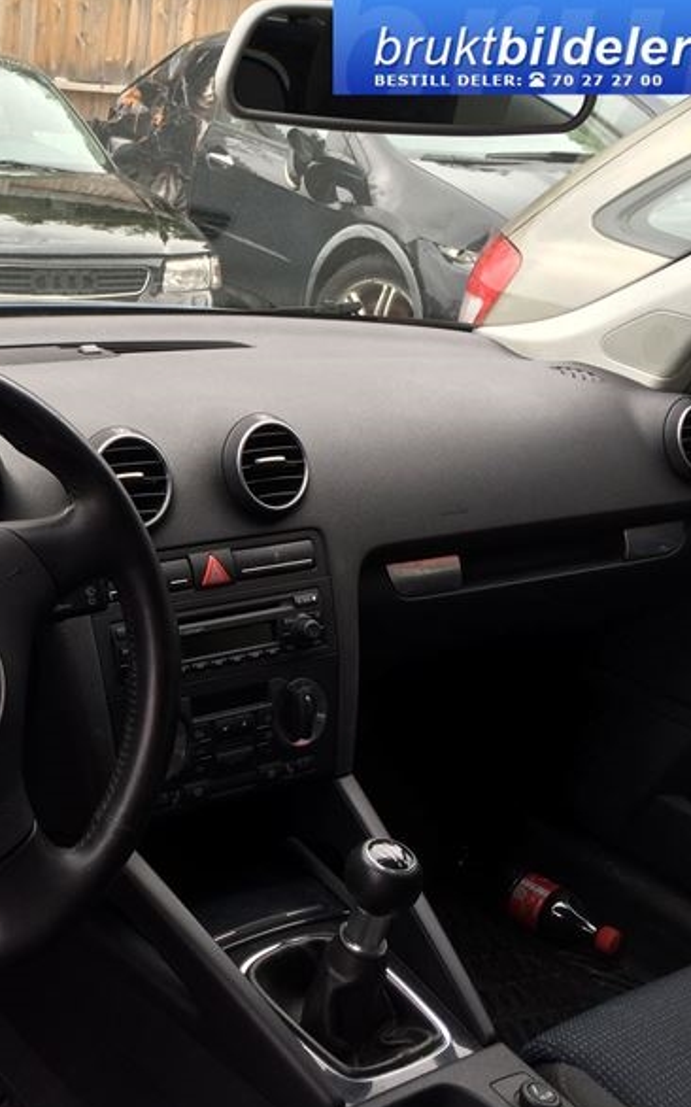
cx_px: 30
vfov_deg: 47.2
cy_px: 552
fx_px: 1266
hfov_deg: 28.9
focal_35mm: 42
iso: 40
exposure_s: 1/120
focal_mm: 4.15
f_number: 2.2
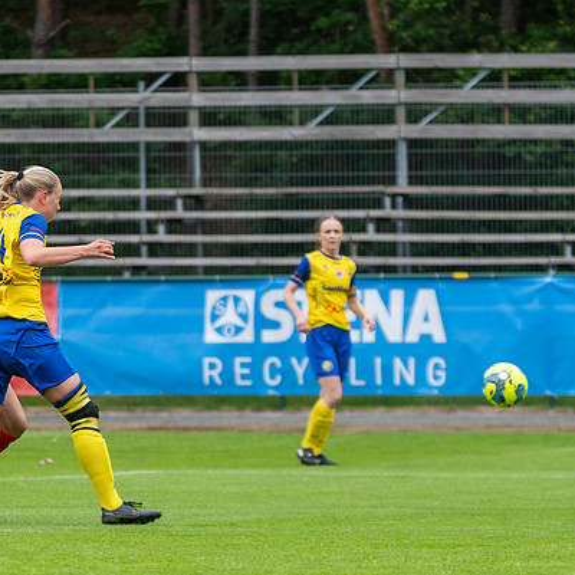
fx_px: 8588
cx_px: 28
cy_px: 366
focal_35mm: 457
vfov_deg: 3.8
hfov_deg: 3.8
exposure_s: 1/1250
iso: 250
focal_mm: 140
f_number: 3.2
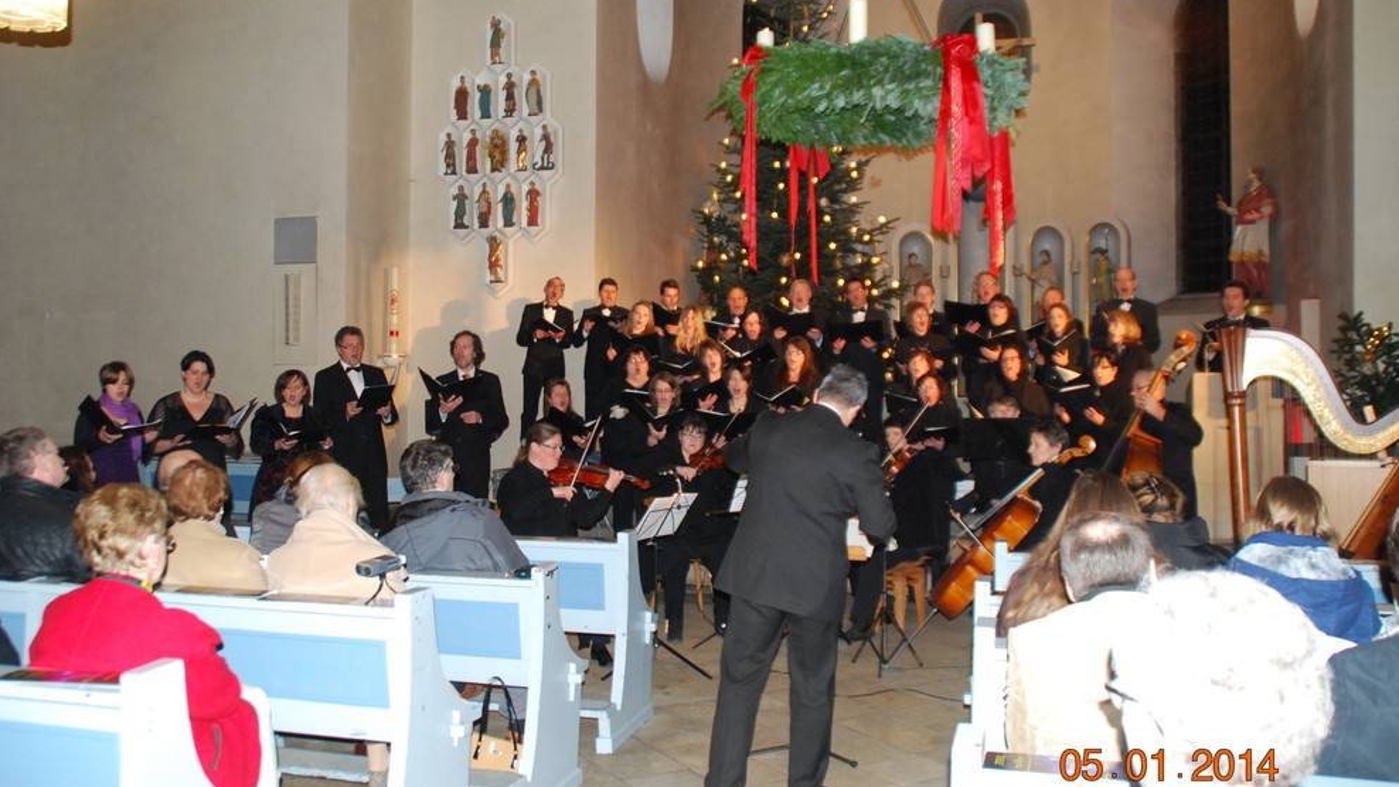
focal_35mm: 35
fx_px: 1298
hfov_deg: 56.6
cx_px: 706
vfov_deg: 33.7
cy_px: 363
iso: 1000
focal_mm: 22
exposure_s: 1/60
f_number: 3.5
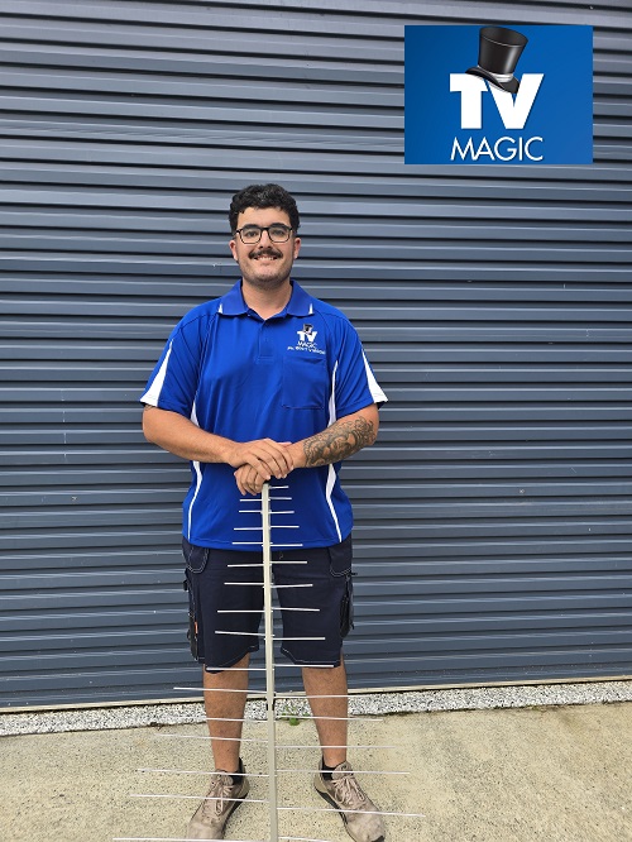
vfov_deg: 73.9
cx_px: 316
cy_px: 421
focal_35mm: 23
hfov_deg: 58.9
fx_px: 560
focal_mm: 6.3
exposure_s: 1/180
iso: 32
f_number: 1.7
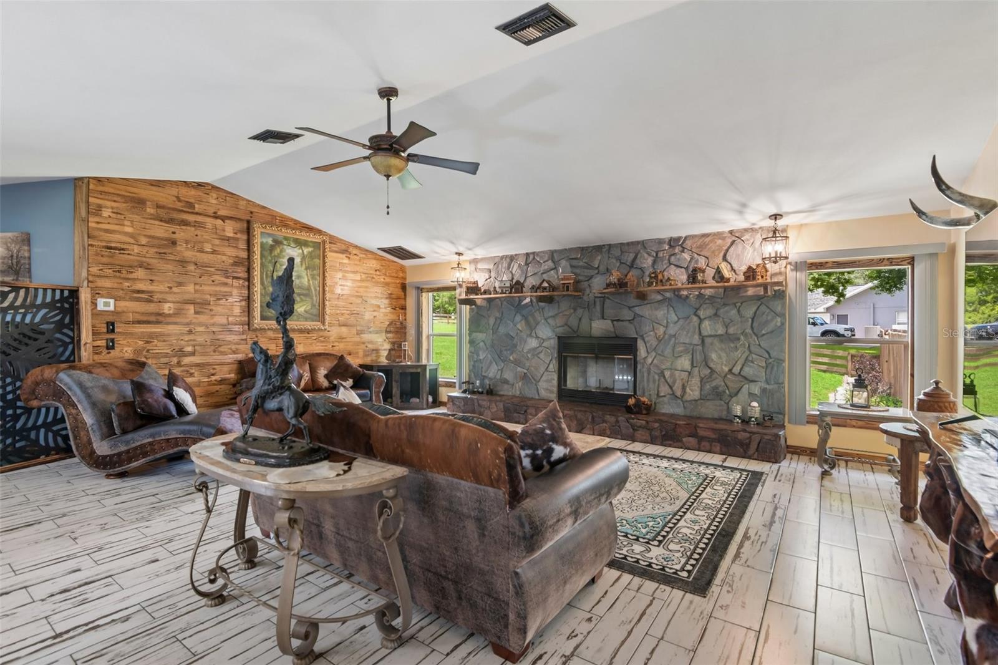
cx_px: 499
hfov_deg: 96.7
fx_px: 443
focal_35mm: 16
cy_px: 332
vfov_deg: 73.7
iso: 400
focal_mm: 16
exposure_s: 1/6
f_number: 8
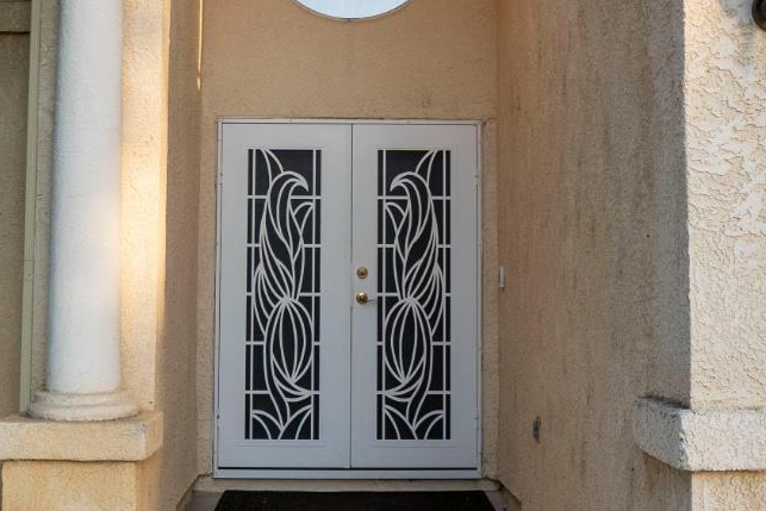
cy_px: 168
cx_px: 365
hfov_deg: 35.6
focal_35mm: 56
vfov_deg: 24.1
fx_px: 1192
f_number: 5.6
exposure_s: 1/125
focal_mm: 16
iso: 100
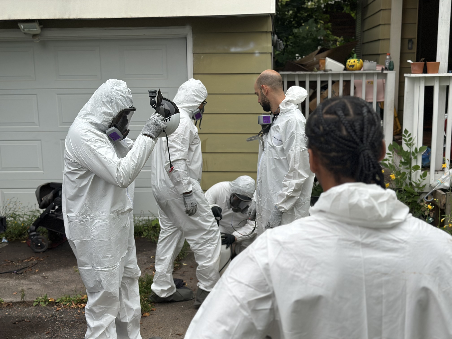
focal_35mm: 48
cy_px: 170
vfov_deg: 30.3
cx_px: 226
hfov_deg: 39.7
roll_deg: +0.7
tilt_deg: -9.3
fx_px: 627
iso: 80
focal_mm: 6.86
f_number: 1.78
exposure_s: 1/751
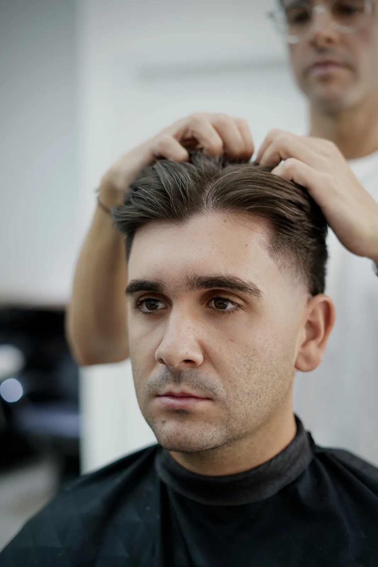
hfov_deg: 27.0
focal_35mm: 50
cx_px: 189
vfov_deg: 39.6
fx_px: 787
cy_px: 284
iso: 800
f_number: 2.2
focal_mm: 50
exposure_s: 1/250
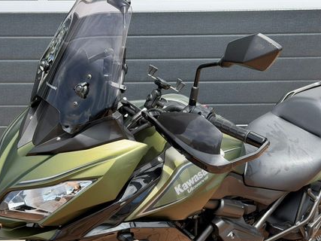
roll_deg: +0.6
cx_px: 128
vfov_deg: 20.4
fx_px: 667
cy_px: 132
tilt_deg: -13.5
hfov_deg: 27.0
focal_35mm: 72
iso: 100
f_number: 1.78
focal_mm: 6.76
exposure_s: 1/2273
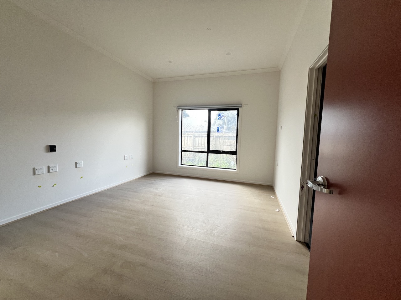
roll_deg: -1.2
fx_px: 151
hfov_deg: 106.2
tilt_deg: -4.8
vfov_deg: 89.9
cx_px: 200
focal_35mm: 13
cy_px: 150
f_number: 1.8
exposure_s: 1/99
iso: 125
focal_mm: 1.57
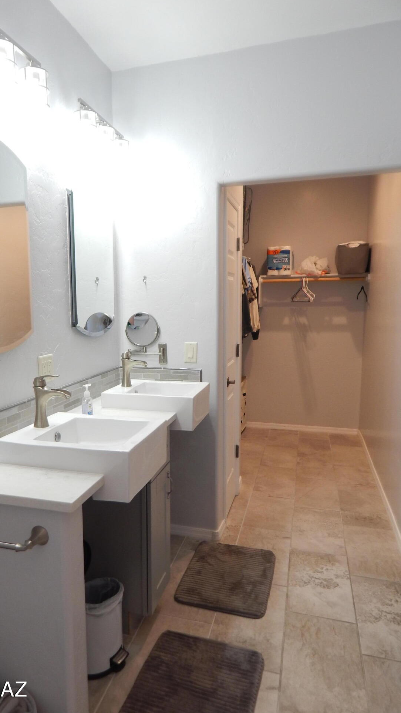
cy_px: 354
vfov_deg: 71.9
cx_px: 154
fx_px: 492
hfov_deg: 44.1
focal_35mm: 26
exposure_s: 1/30
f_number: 3
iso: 140
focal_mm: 4
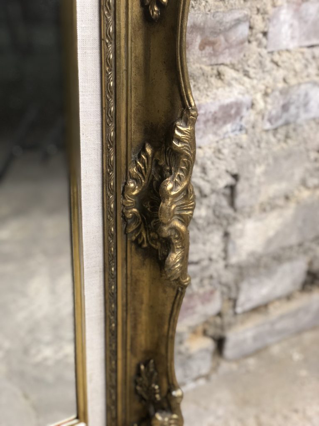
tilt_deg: -30.5
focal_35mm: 52
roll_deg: -4.3
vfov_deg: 36.8
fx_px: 639
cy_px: 213
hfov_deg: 28.0
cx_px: 160
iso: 125
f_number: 2.4
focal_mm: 6
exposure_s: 1/50
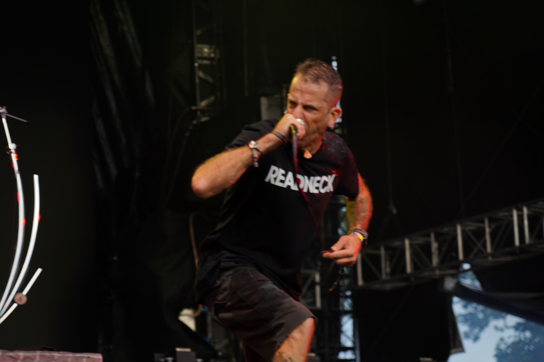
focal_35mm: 105
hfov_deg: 19.5
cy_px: 181
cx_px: 272
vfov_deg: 13.0
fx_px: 1587
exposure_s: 1/125
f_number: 4
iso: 160
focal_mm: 105
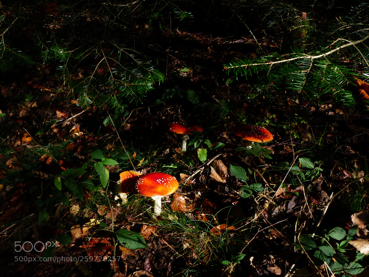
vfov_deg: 46.8
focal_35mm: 30
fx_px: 320
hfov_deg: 60.0
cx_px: 184
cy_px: 138
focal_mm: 5.5
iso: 200
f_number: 8
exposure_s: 1/200
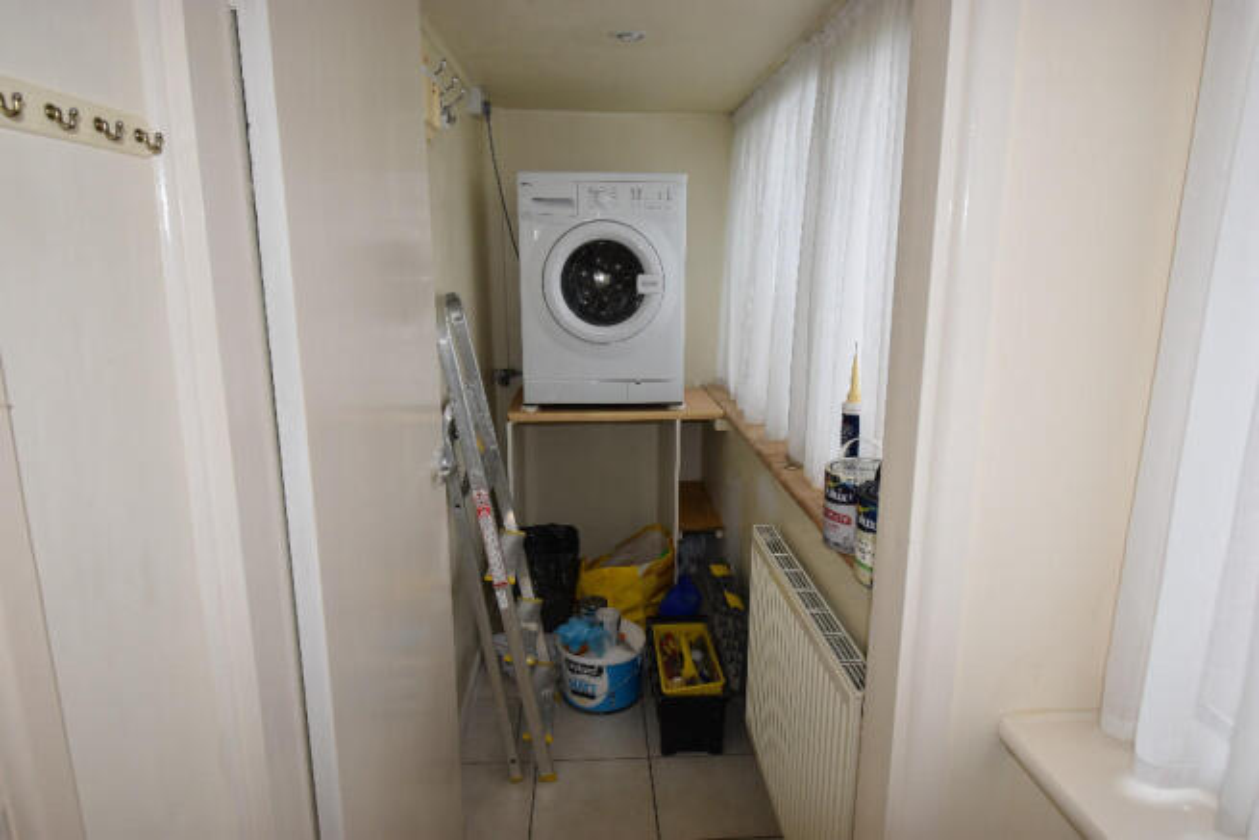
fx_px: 735
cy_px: 420
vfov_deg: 59.5
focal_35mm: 21
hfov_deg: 81.2
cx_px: 630
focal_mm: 14
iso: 100
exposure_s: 1/125
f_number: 5.6
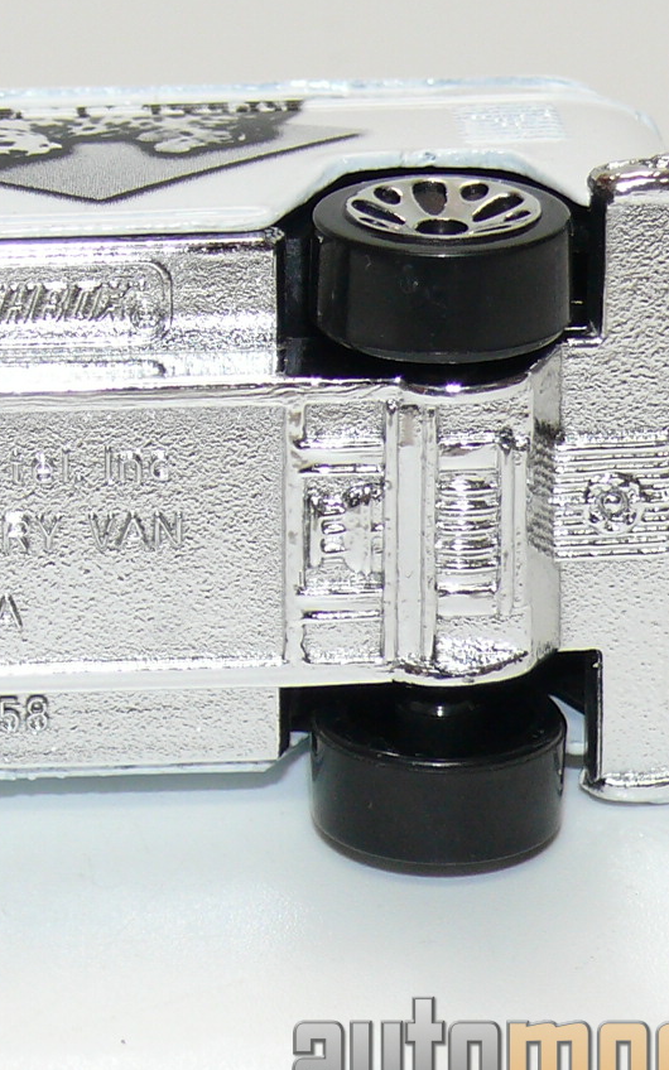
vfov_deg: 10.2
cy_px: 408
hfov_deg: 6.4
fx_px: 6009
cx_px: 1
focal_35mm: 206
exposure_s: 1/30
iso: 100
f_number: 4
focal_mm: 13.5
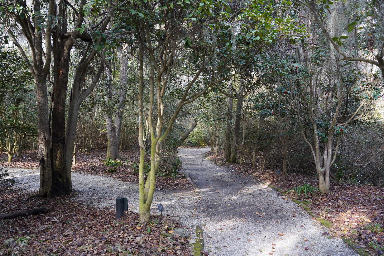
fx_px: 299
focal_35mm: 28
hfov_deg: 65.5
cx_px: 192
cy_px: 128
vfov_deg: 46.4
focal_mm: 28
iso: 400
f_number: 5
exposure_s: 1/100
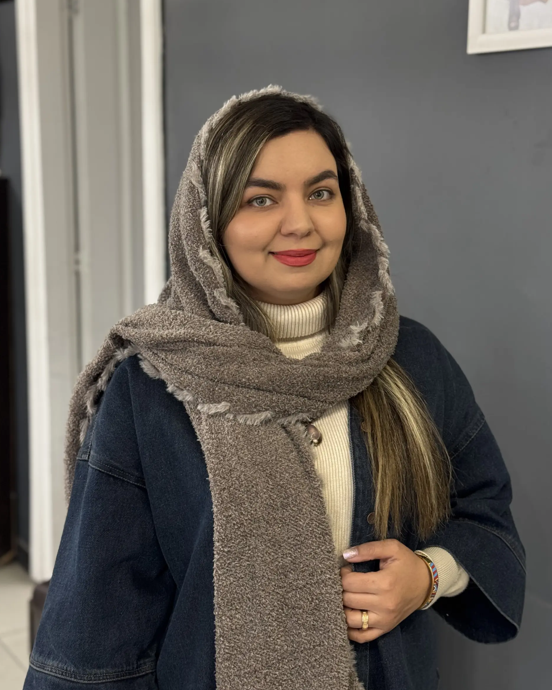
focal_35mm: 51
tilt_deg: -9.6
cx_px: 278
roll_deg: -1.3
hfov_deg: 29.7
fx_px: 1042
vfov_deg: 36.6
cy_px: 322
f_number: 1.78
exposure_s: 1/33
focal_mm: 6.76
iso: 320
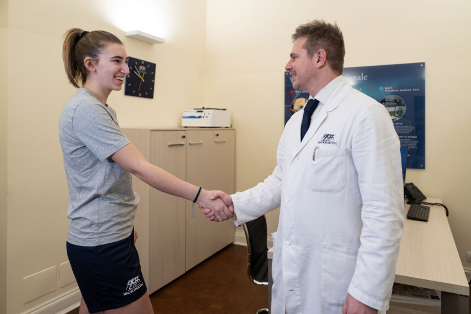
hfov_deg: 73.8
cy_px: 157
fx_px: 314
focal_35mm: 24
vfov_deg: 53.1
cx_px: 236
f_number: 2.8
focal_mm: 24
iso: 320
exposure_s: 1/125
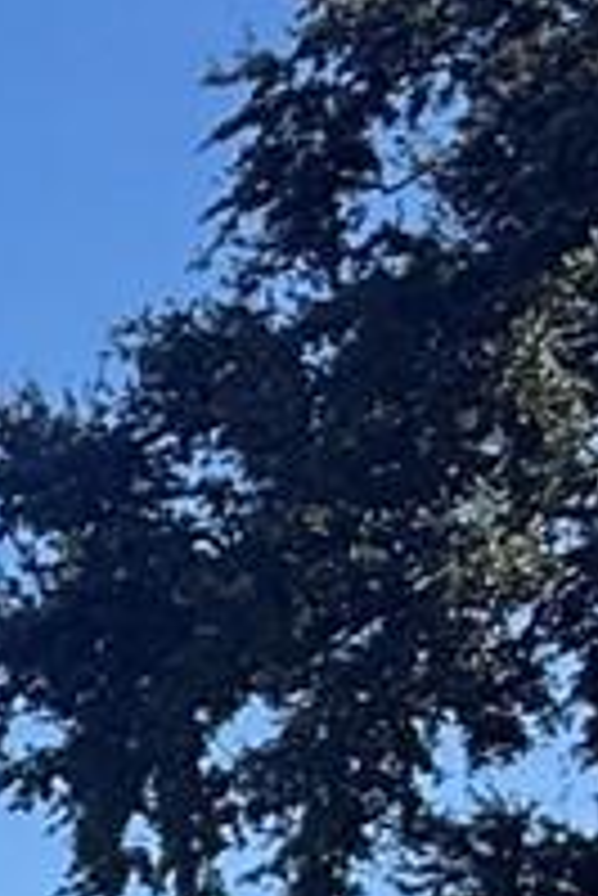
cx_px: -1542
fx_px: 2910
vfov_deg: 15.5
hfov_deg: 8.4
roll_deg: +1.0
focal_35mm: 117
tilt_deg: +0.9
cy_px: 1504
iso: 50
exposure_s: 1/1312
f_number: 2.2
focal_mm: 2.22
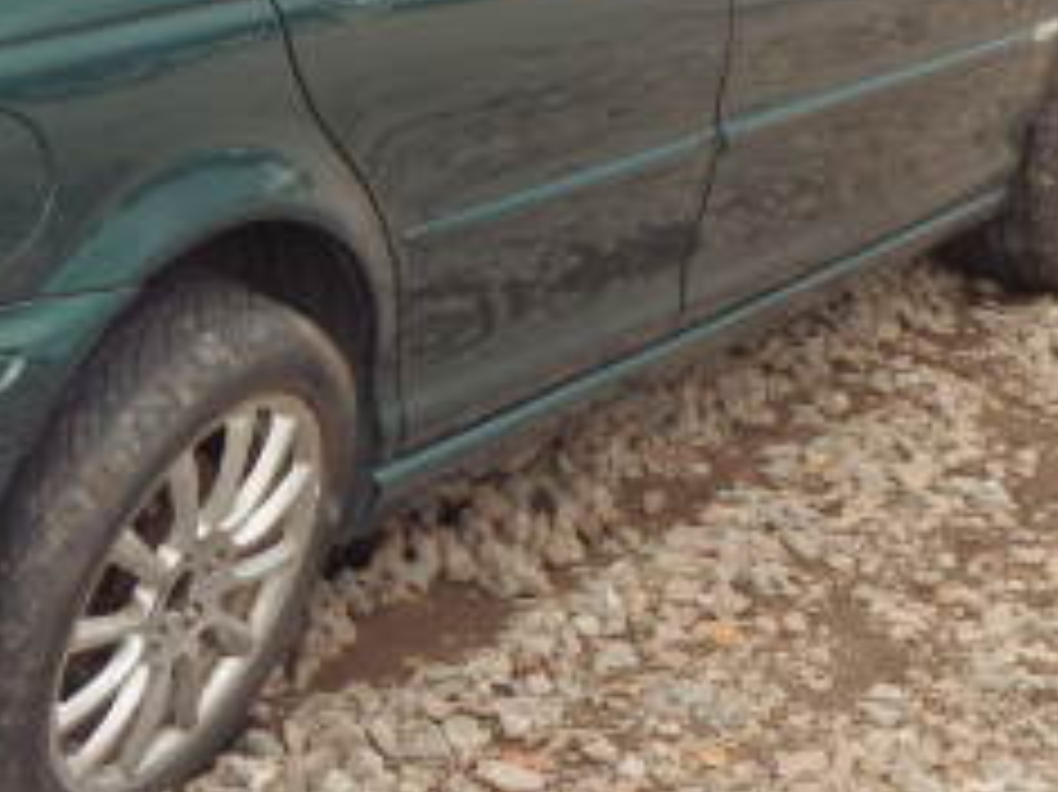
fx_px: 2994
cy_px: 256
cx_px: -149
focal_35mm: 98
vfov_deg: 15.0
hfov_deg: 19.1
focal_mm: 6.4
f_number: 4.5
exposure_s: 1/250
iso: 125
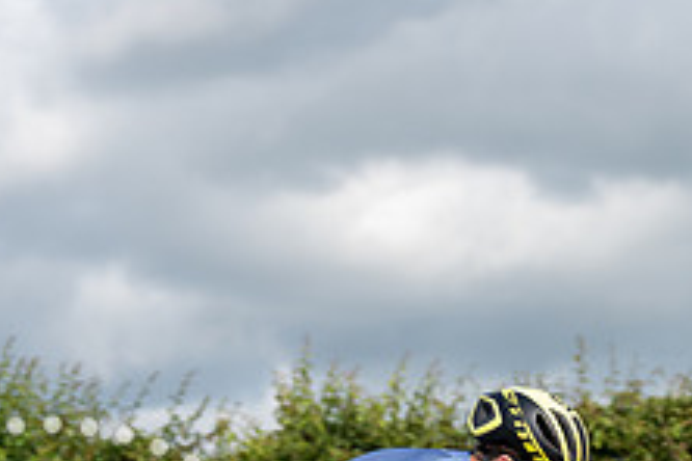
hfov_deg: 11.2
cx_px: 536
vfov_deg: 7.4
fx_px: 3517
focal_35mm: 183
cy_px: 550
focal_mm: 70
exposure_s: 1/1000
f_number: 3.5
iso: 100
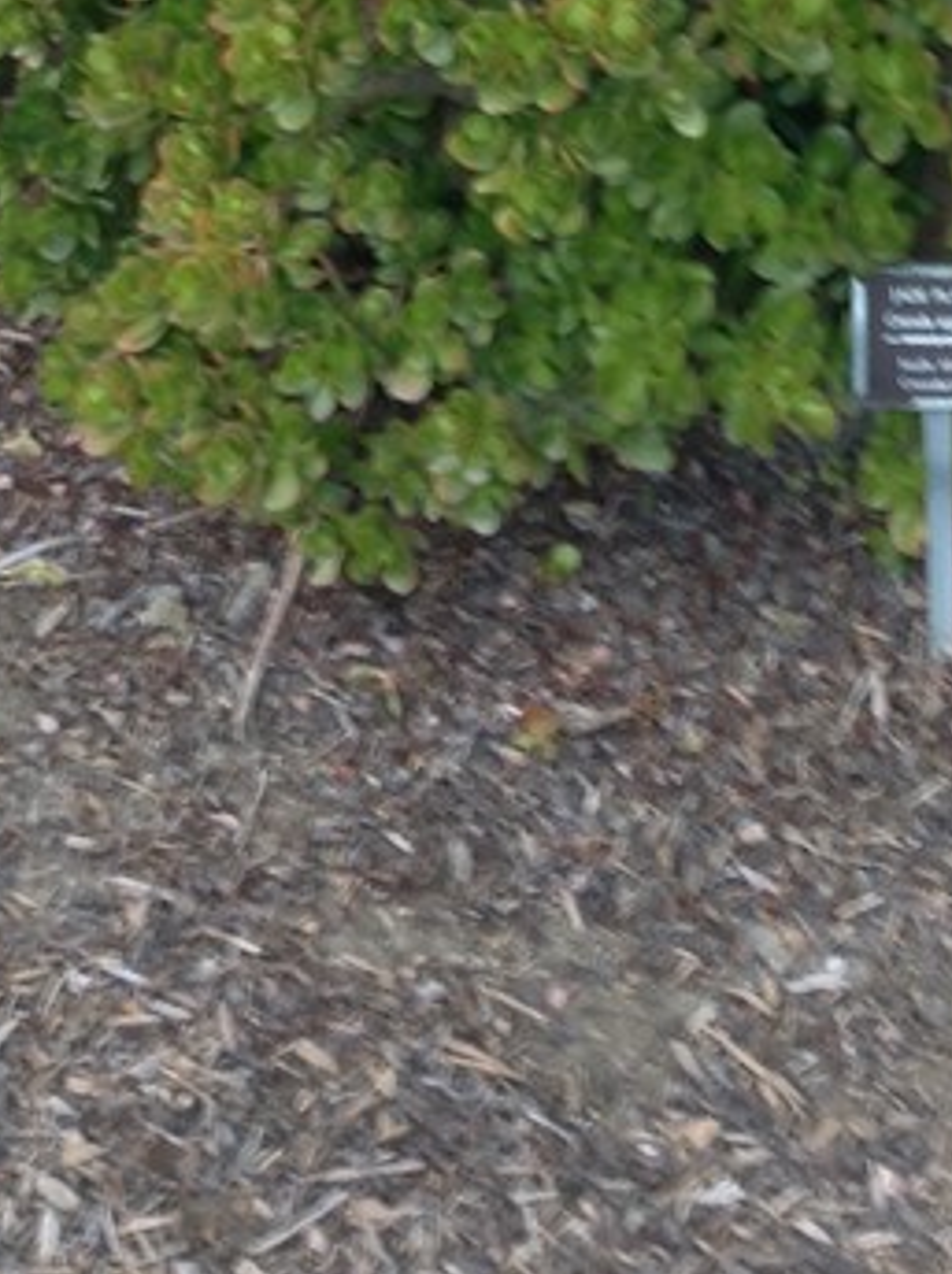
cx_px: 858
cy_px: -418
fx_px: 3382
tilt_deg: -10.1
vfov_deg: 19.5
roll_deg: -1.1
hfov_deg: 15.8
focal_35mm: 92
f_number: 2.4
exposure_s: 1/24
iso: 25
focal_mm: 3.3
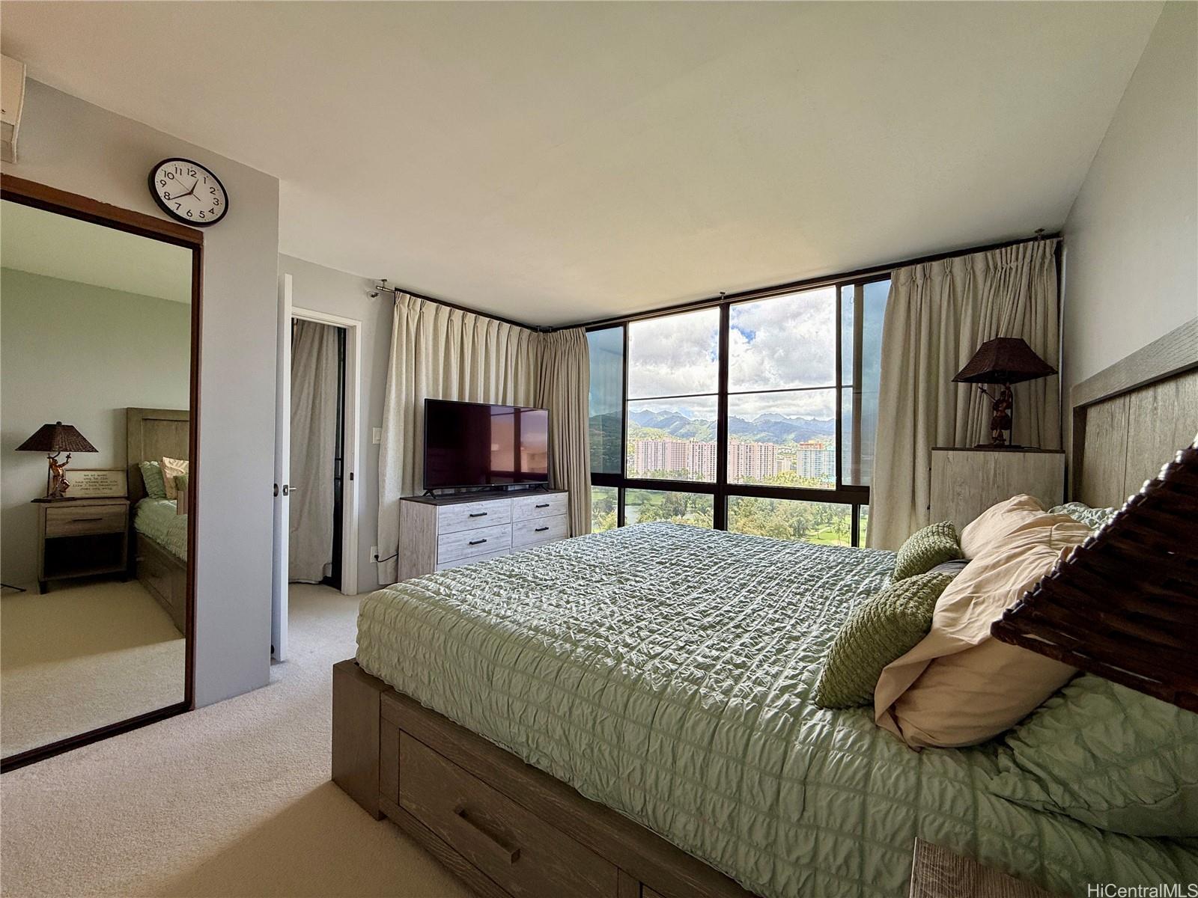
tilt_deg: +0.3
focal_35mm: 14
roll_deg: -0.9
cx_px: 599
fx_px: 485
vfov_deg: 85.7
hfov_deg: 102.1
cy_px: 449
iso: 50
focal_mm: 2.22
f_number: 2.2
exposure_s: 1/185
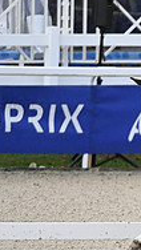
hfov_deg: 0.9
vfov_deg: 1.7
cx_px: 294
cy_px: 132
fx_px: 8592
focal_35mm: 1295
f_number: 4.5
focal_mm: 400
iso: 2000
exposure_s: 1/1250
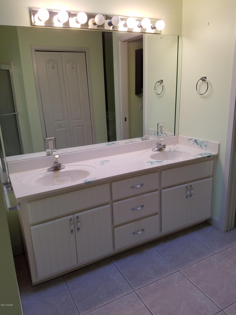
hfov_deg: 53.1
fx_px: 236
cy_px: 158
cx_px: 118
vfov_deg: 67.3
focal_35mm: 26
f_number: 1.7
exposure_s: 1/60
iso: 64
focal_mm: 4.2
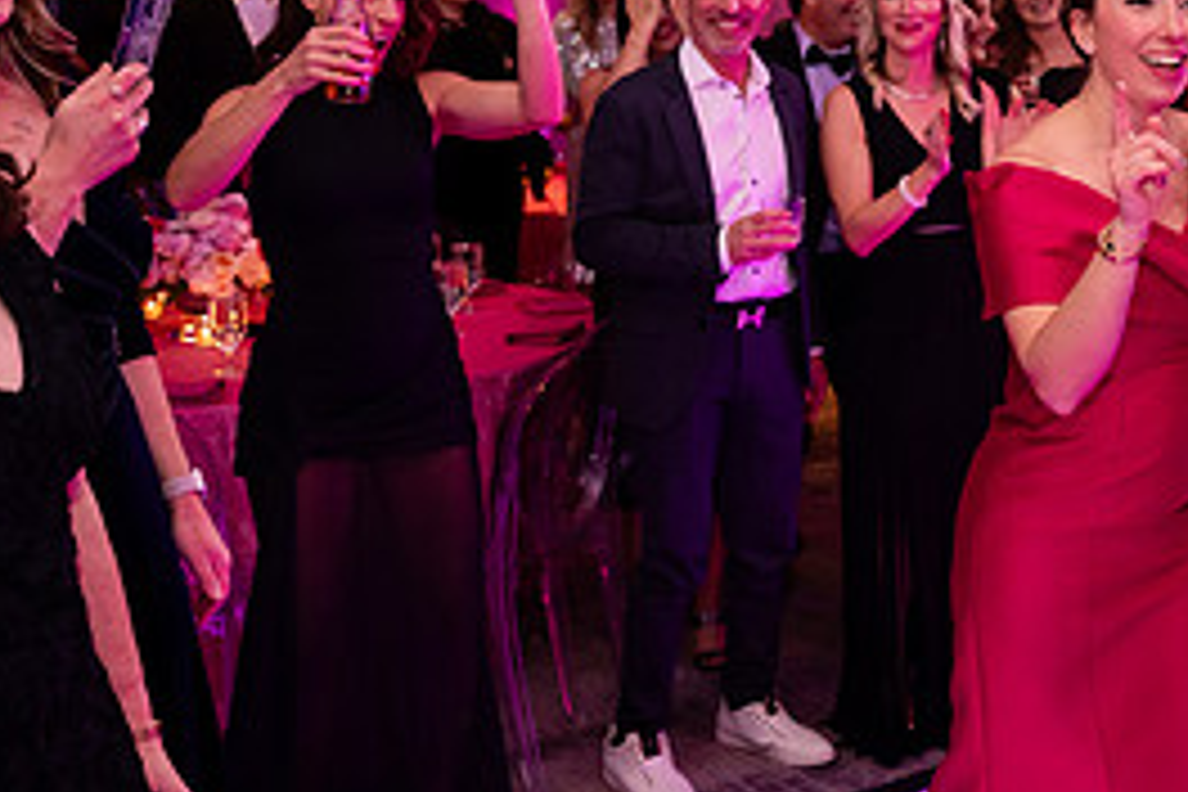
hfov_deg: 32.1
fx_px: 1980
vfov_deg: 22.5
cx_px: 1026
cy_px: 232
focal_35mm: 60
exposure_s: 1/160
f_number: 3.2
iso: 1000
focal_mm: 27
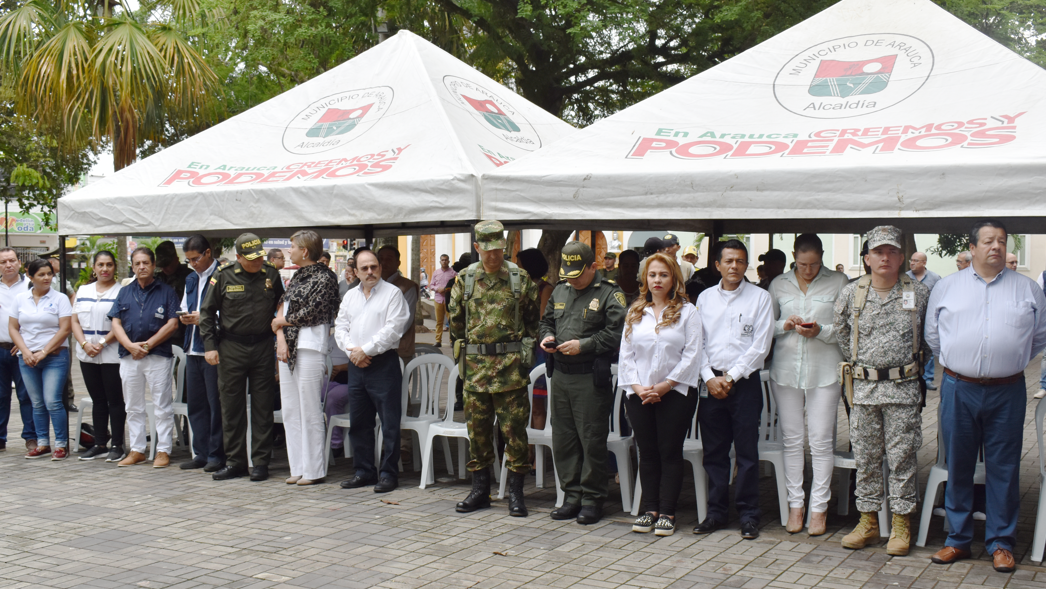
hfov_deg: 48.4
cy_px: 344
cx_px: 527
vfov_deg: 28.3
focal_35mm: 42
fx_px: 1165
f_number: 8
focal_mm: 26
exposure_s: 1/250
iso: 400
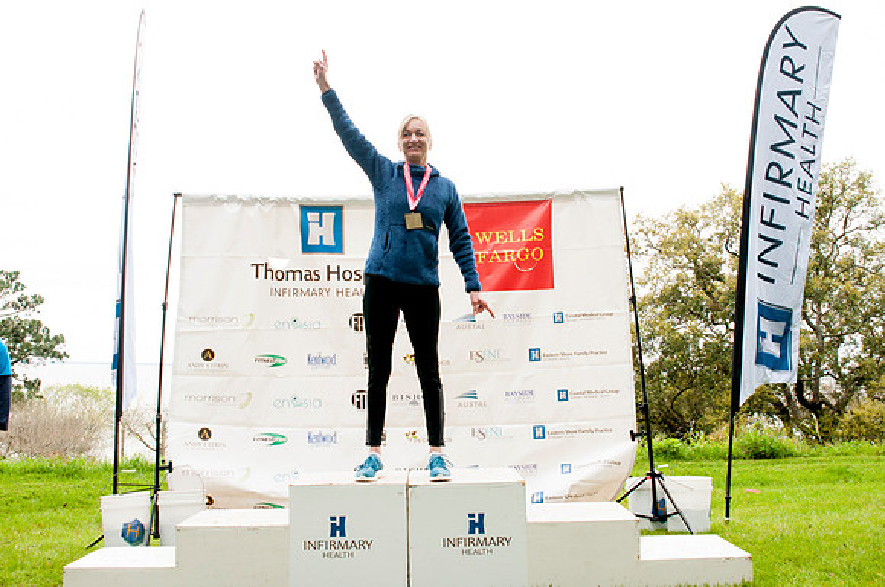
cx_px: 442
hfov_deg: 53.2
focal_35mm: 36
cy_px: 294
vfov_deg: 36.8
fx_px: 884
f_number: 5.6
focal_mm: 24
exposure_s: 1/160
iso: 800
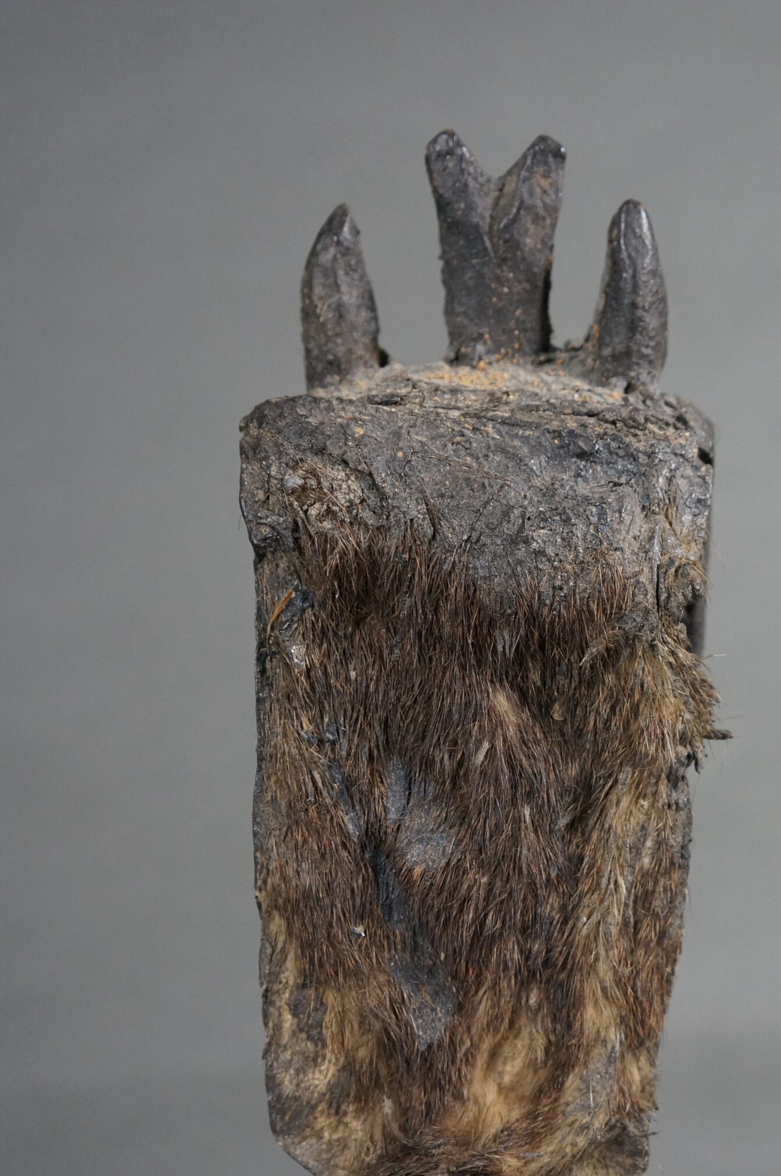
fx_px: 1859
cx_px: 463
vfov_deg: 35.0
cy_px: 666
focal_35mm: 57
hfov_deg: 23.7
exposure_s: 1/160
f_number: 4
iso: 1250
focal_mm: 30
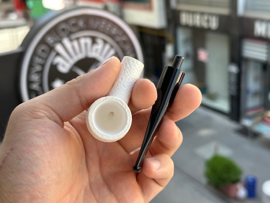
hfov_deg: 39.7
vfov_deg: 30.3
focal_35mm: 48
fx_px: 374
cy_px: 102
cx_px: 135
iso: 64
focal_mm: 6.86
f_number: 1.78
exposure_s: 1/373
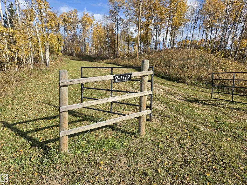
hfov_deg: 73.9
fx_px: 164
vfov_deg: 58.9
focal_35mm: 23
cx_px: 124
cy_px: 92
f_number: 1.8
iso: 80
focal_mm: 5.4
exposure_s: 1/2797
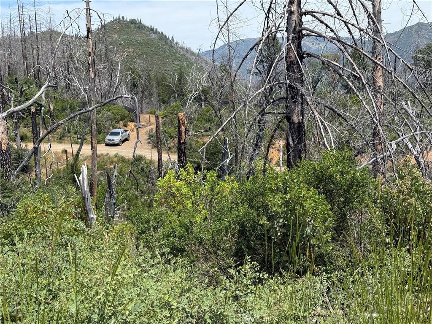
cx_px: 216
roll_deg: +2.8
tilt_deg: -7.7
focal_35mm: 48
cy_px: 162
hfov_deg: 39.7
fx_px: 599
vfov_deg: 30.3
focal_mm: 6.76
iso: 80
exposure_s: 1/3096
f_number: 1.78
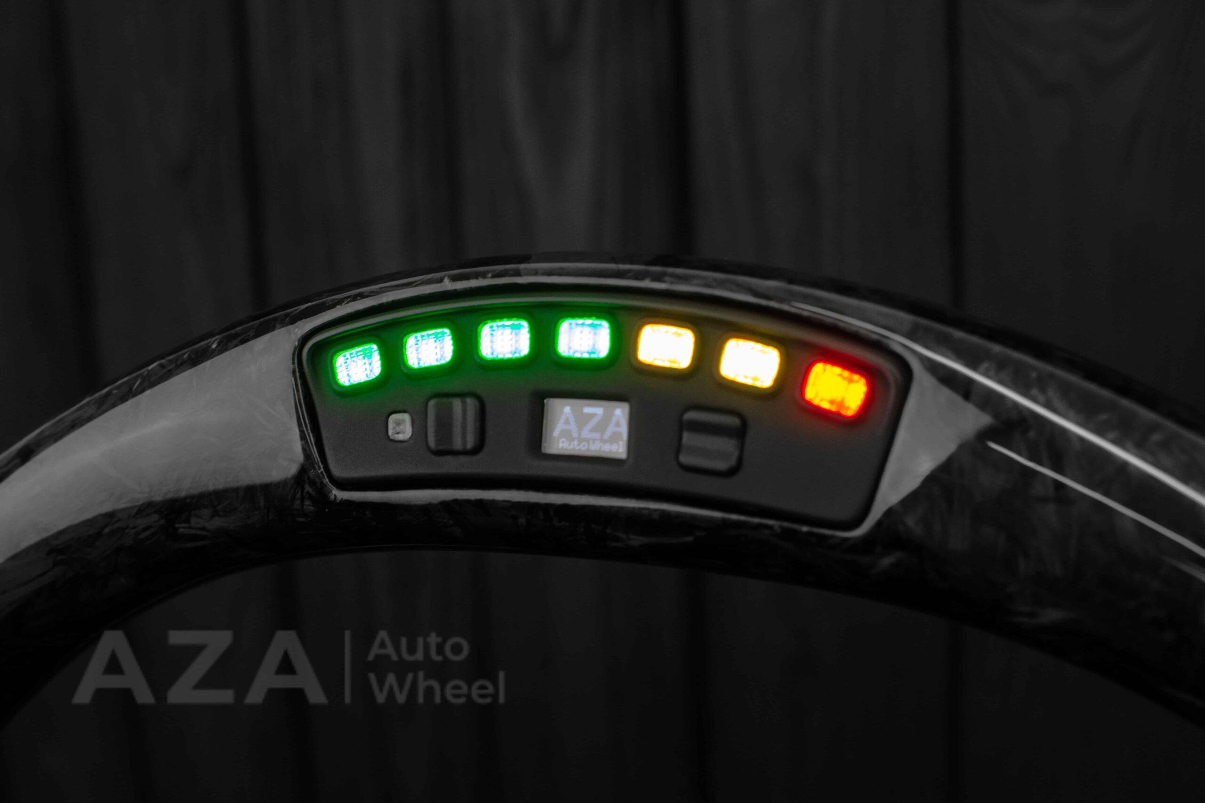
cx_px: 602
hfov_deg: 37.8
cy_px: 402
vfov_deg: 25.8
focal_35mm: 52
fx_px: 1757
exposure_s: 1/125
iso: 500
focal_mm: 35
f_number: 6.3
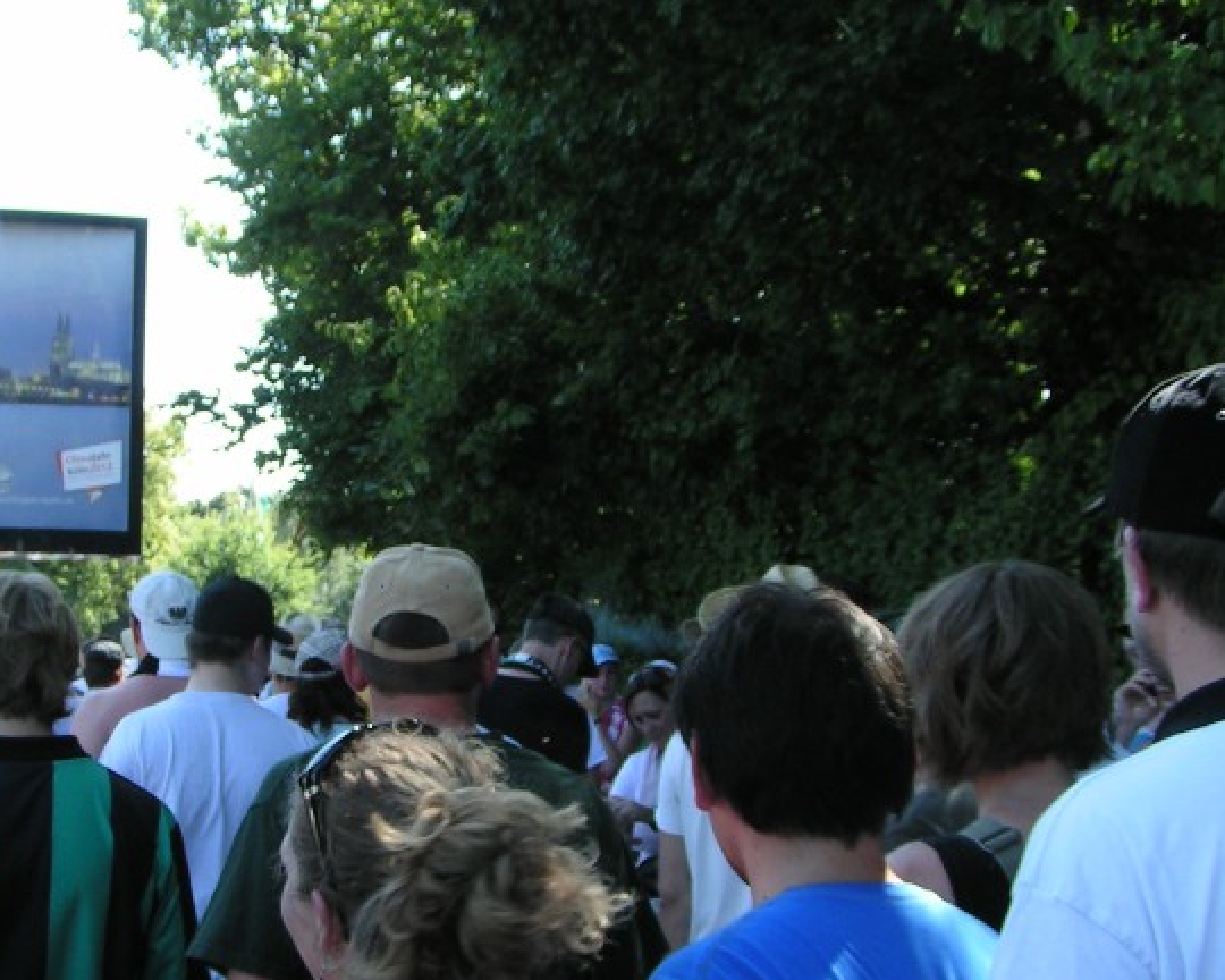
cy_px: 538
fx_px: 1994
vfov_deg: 27.6
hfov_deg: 33.7
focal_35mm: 55
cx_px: 377
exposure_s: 1/125
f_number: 4.5
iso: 50
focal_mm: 5.8
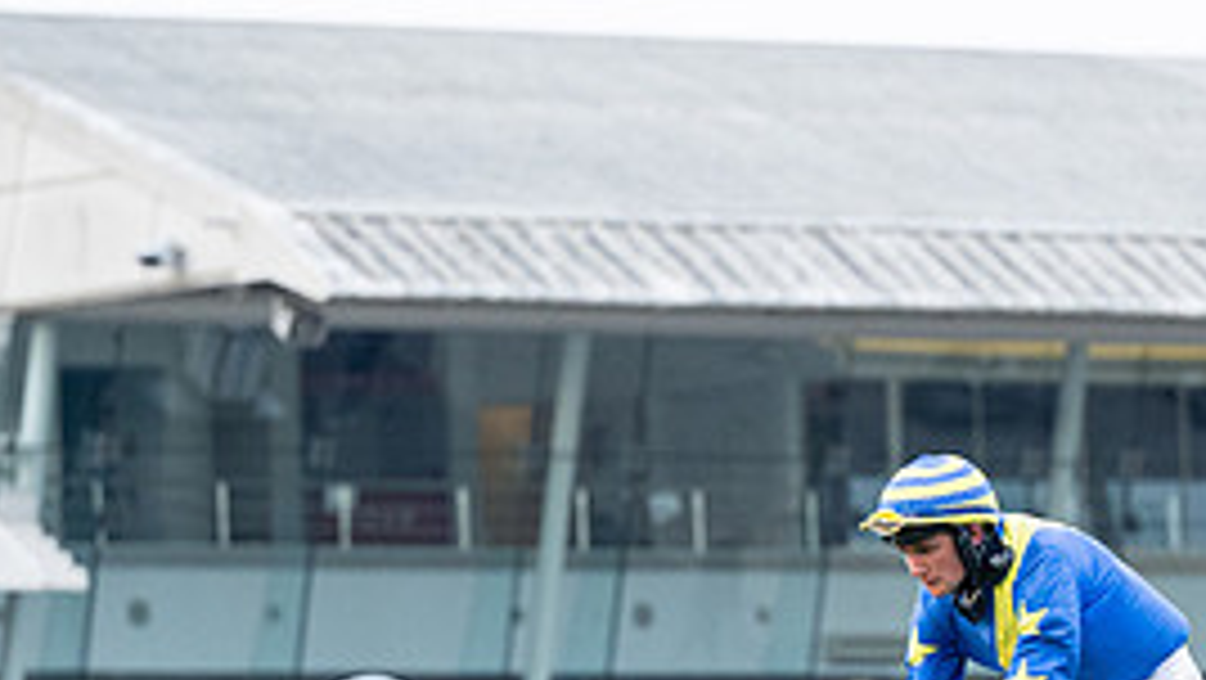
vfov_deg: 3.3
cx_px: 985
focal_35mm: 370
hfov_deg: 5.8
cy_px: 916
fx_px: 11837
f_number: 2.8
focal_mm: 110
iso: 800
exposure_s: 1/2500
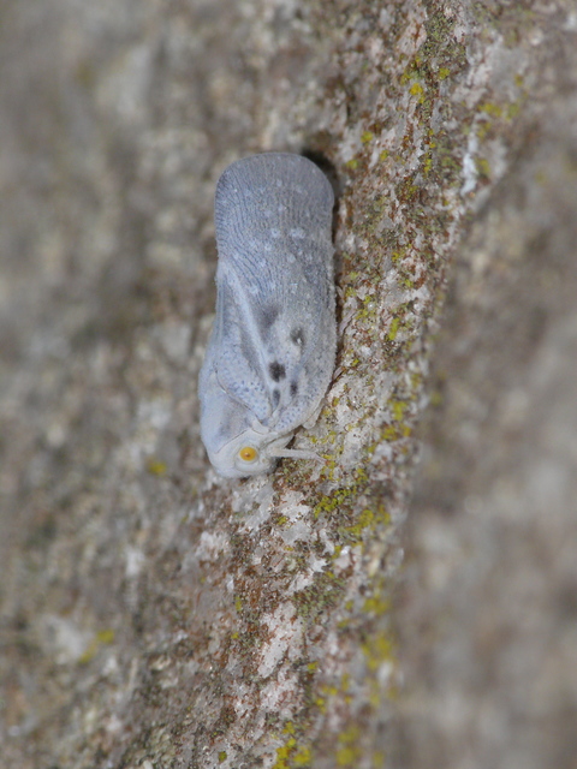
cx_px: 288
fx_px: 9334
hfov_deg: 3.5
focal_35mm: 420
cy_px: 384
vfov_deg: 4.7
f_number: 11
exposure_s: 1/125
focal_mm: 88.8
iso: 200
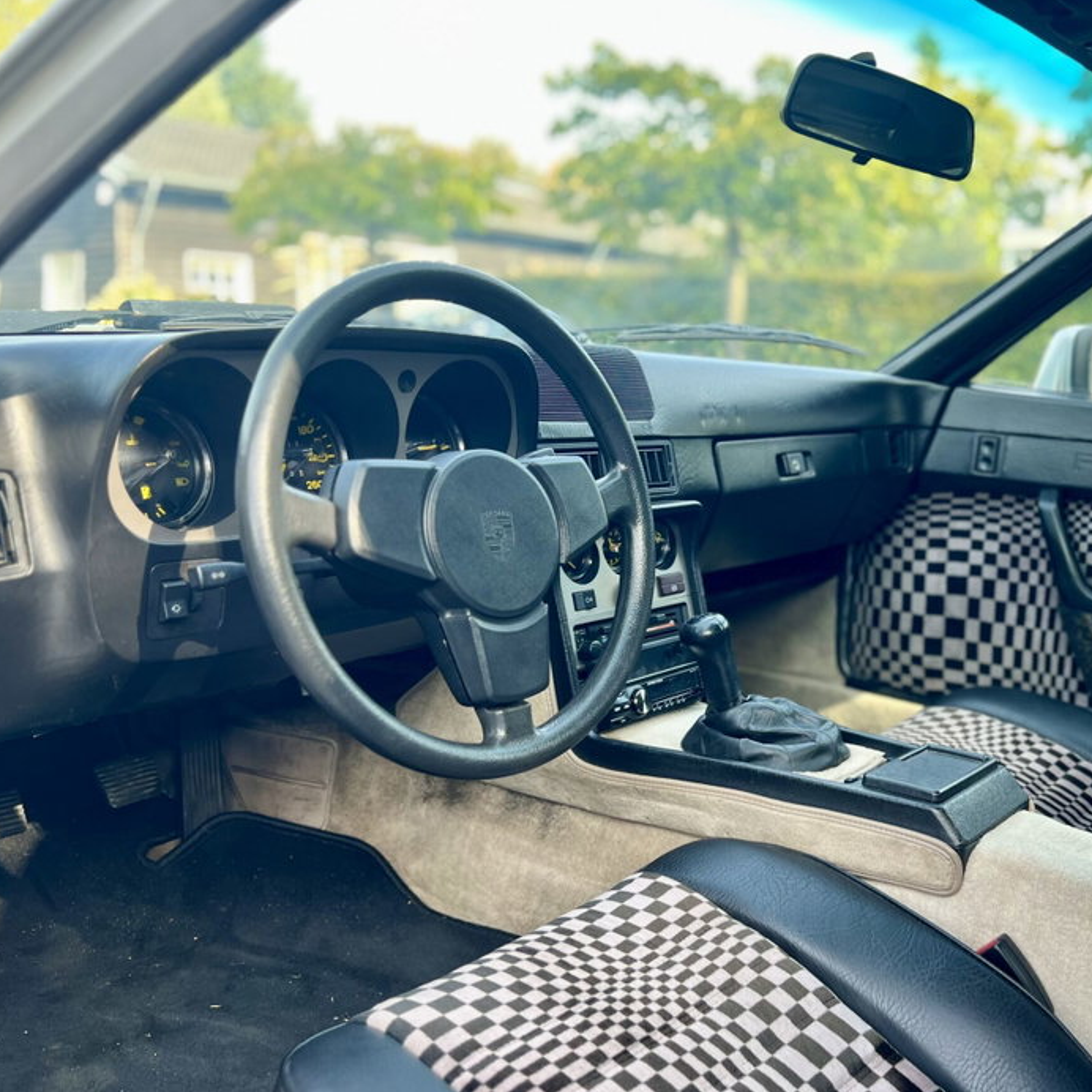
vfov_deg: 48.4
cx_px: 775
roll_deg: -0.6
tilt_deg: -11.8
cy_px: 601
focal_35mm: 34
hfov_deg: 47.2
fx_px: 1213
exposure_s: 1/132
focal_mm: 5.7
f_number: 1.5
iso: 32
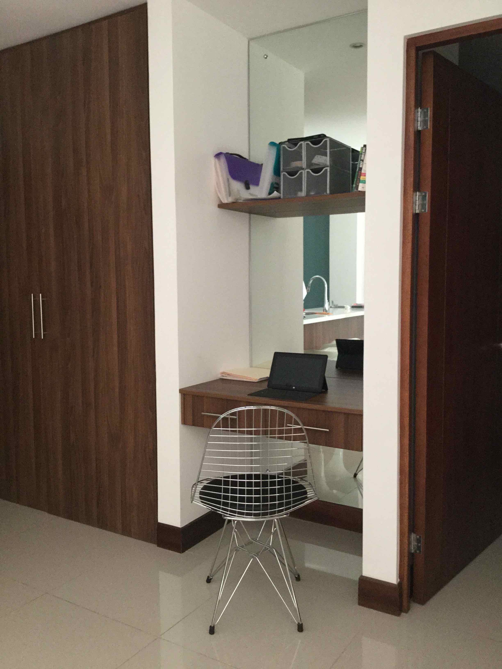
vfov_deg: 58.4
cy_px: 334
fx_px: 599
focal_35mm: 31
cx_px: 251
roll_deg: +0.5
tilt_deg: -5.2
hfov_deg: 45.4
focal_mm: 3.3
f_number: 2.4
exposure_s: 1/17
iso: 200
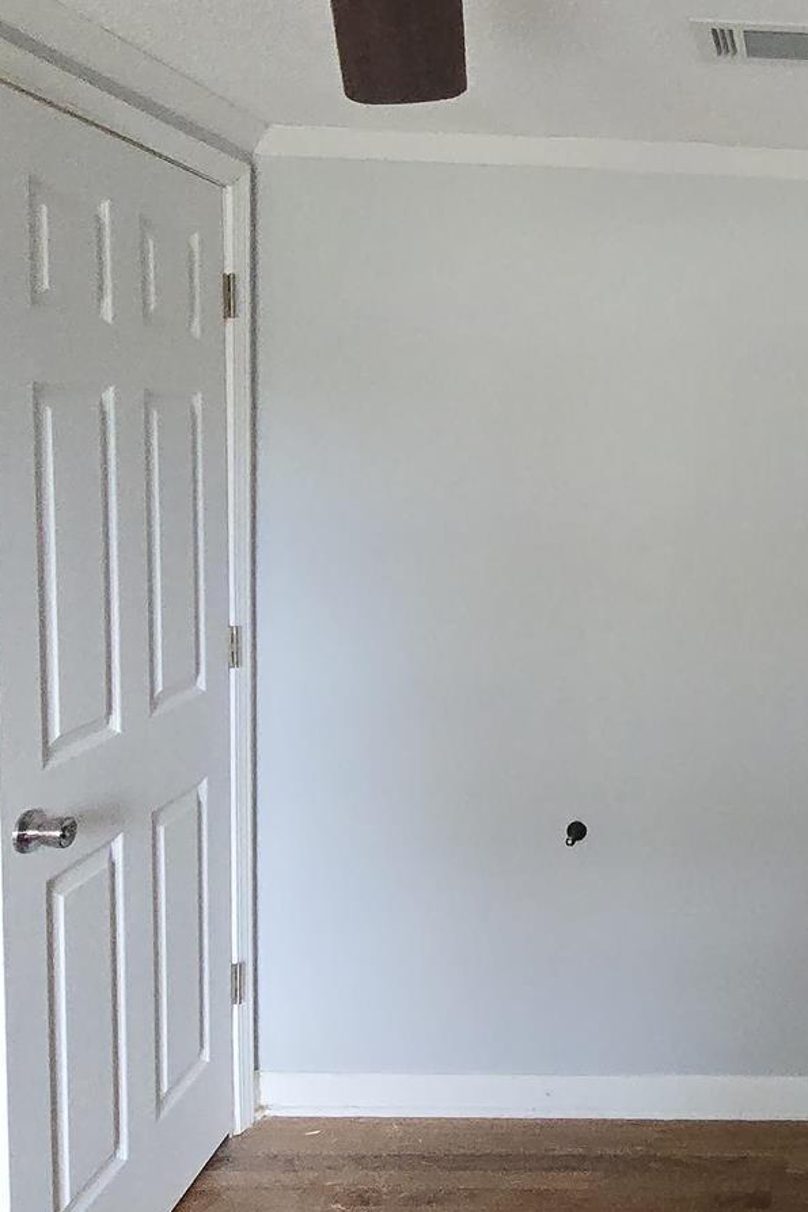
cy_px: 521
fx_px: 1044
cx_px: 860
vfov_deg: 60.0
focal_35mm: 31
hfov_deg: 36.6
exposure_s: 1/100
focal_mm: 2.2
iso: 640
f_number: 2.2
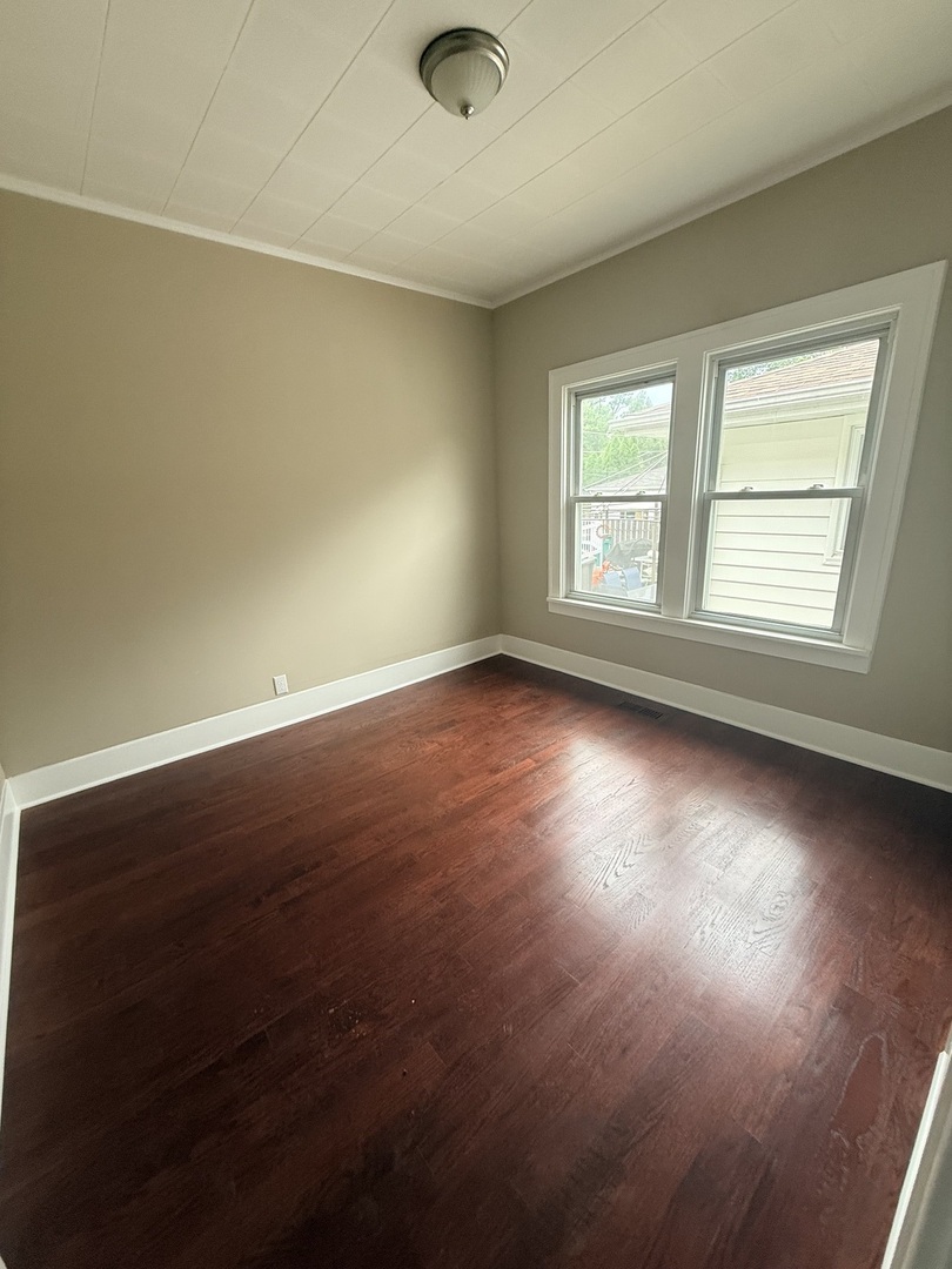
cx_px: 476
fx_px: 513
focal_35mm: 14
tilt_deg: -14.4
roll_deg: +1.6
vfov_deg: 102.1
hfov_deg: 85.7
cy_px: 634
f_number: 2.2
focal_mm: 2.22
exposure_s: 1/99
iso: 200
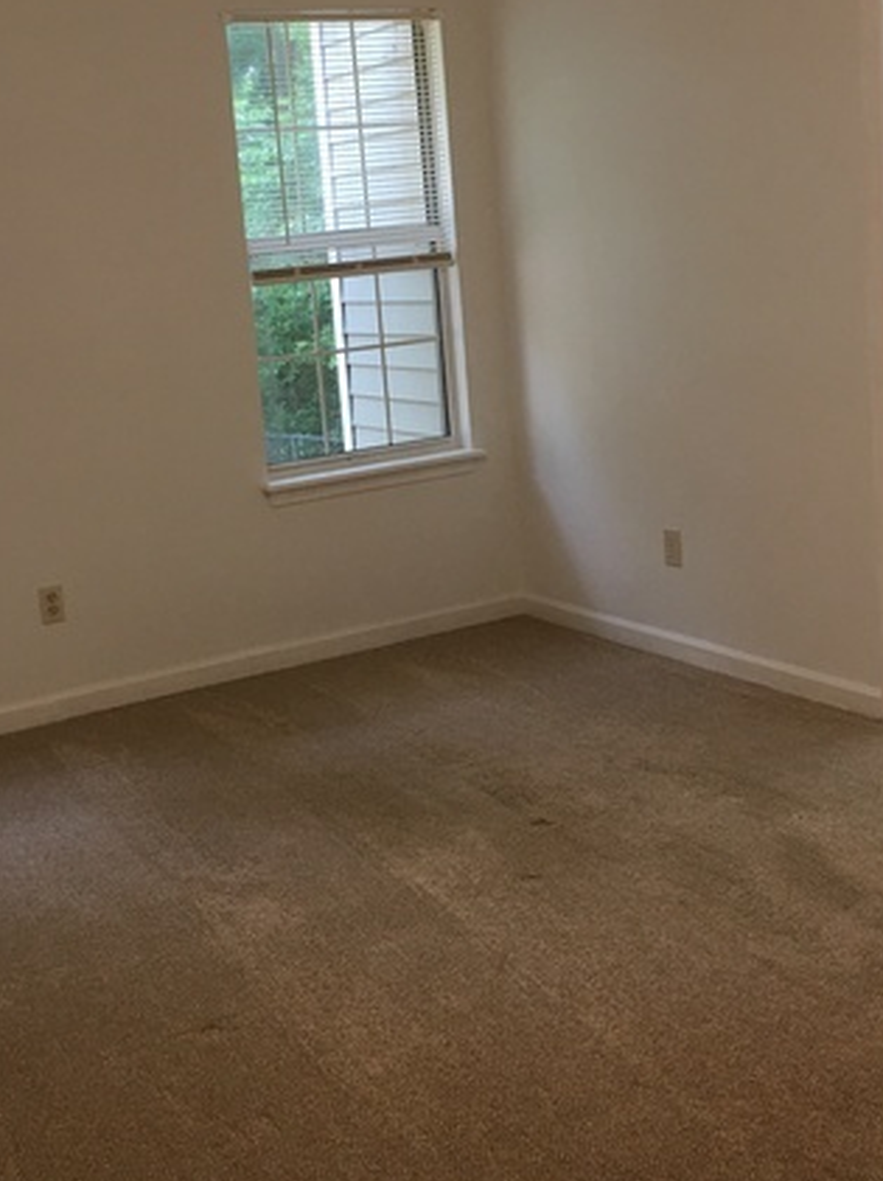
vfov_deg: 41.1
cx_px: 353
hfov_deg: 31.4
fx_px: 1567
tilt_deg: -7.2
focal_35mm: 46
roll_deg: +4.1
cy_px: 495
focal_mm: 4.15
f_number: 2.2
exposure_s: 1/30
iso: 40
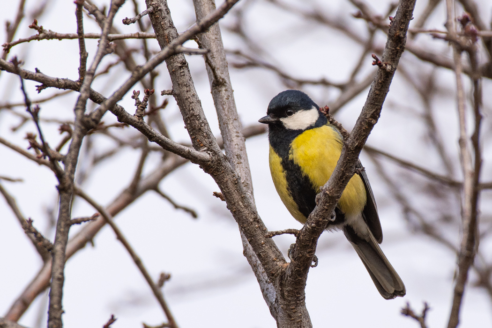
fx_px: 10249
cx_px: 246
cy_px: 164
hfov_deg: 2.7
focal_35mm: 750
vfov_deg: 1.8
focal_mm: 500
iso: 320
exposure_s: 1/1000
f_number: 6.3
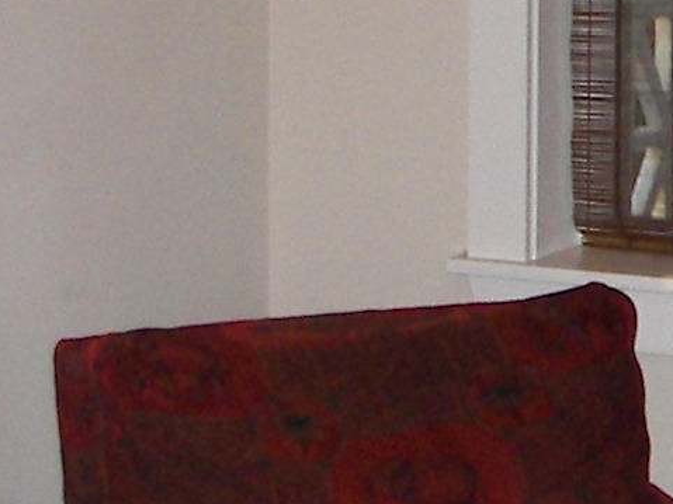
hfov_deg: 9.8
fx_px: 3790
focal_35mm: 195
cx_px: 999
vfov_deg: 7.6
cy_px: 74
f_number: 2.8
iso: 100
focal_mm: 6
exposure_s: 1/30
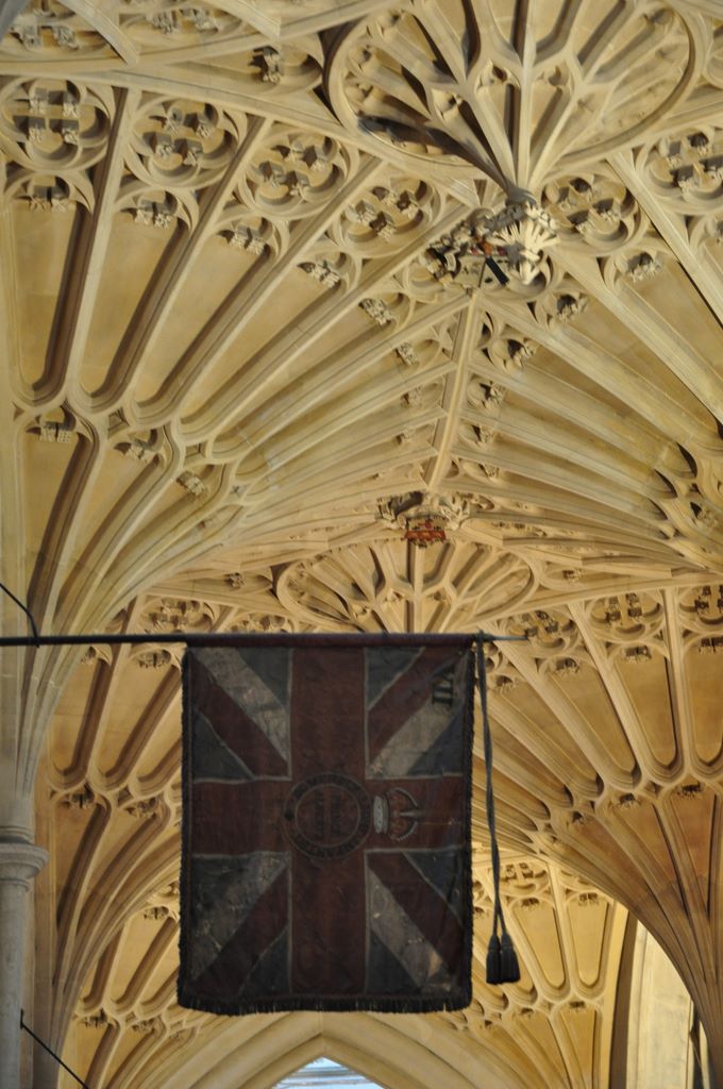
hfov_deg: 14.7
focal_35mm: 93
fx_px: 2809
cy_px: 544
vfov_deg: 21.9
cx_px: 362
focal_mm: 62
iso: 800
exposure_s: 1/5
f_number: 5.3
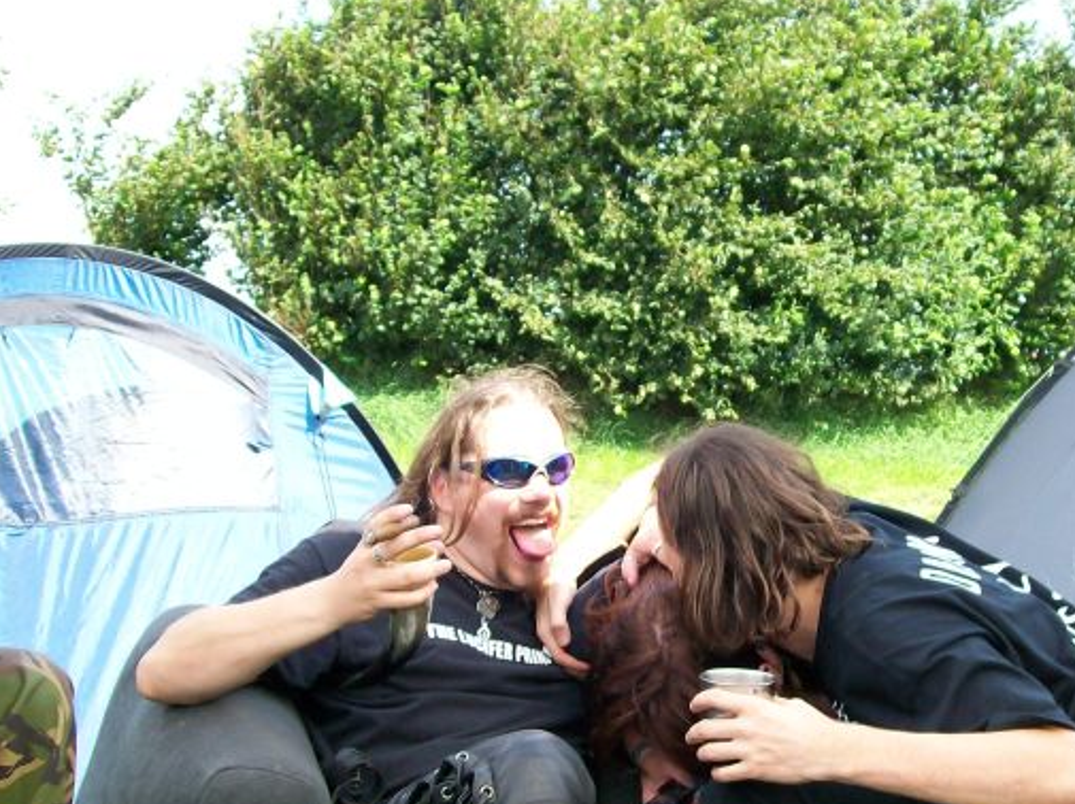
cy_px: 553
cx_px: 645
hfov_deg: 33.7
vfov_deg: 25.5
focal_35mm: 57
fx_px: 1769
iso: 80
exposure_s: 1/280
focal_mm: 6
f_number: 2.7
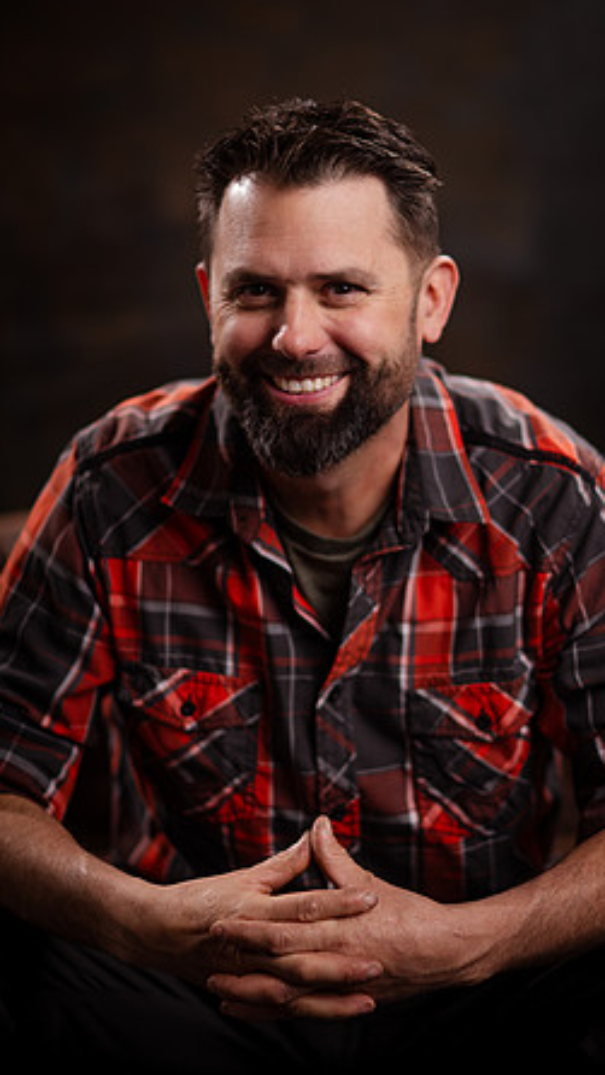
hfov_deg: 10.9
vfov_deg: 19.3
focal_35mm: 111
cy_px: 538
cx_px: 352
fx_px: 3164
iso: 200
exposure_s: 1/160
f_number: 2
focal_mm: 105
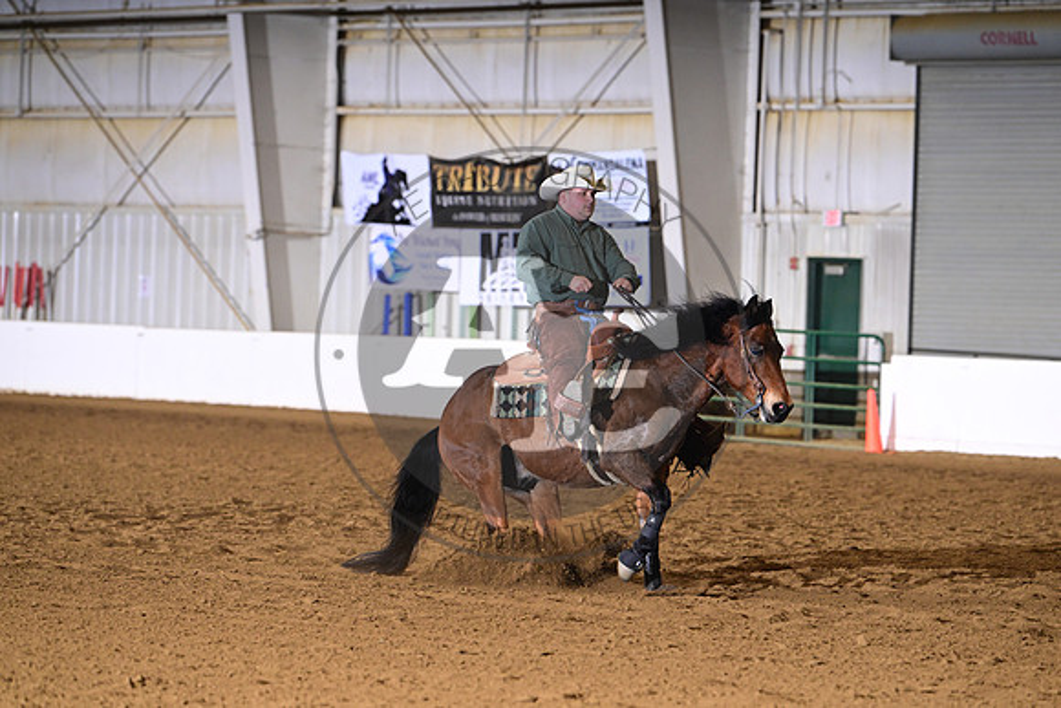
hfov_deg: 10.3
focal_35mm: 200
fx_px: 5896
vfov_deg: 6.9
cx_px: 530
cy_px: 354
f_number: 4.5
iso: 2500
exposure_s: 1/200
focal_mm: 200
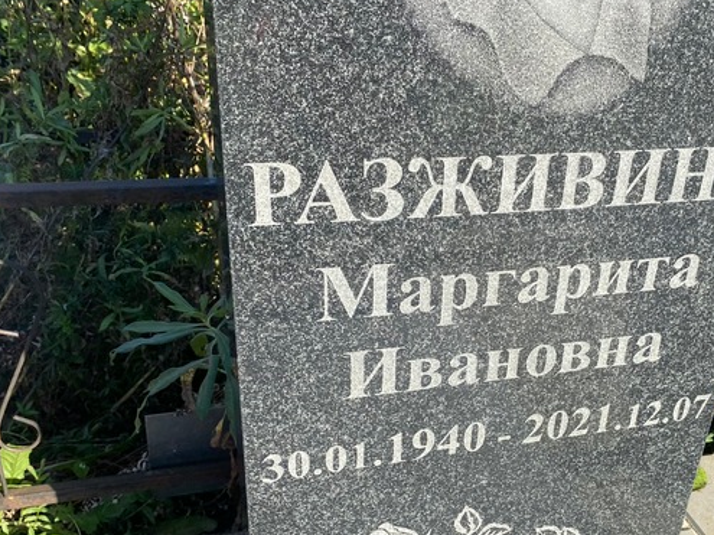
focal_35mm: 42
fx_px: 866
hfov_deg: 43.9
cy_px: 368
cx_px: 495
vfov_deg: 33.9
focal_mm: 4.25
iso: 32
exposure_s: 1/1522
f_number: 1.8
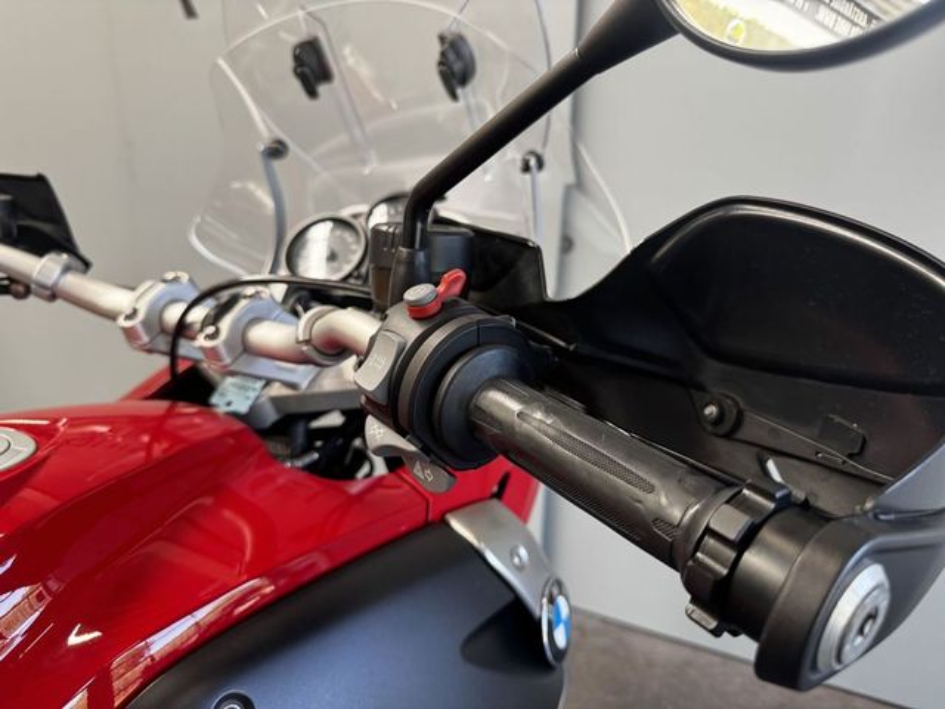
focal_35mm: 24
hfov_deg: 71.6
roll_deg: -1.4
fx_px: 655
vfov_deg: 56.8
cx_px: 472
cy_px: 354
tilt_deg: -18.0
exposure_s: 1/121
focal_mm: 6.76
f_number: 1.78
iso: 160
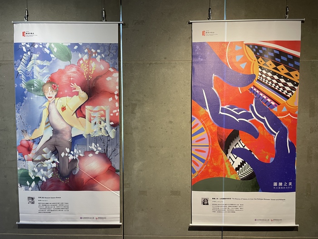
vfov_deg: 53.1
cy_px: 120
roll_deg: +0.2
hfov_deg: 67.3
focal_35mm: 26
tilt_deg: -3.4
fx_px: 239
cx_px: 159
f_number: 1.6
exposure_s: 1/60
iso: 160
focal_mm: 4.2
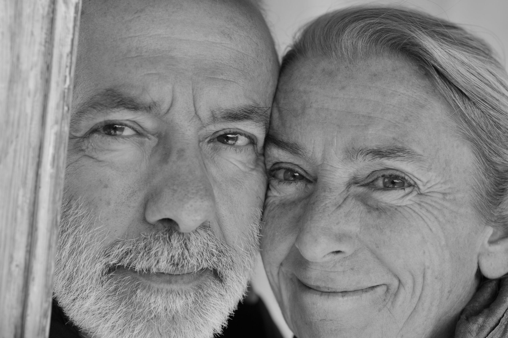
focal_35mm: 60
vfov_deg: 22.6
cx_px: 254
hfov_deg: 33.4
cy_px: 169
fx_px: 846
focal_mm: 60
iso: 200
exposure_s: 1/125
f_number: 5.6
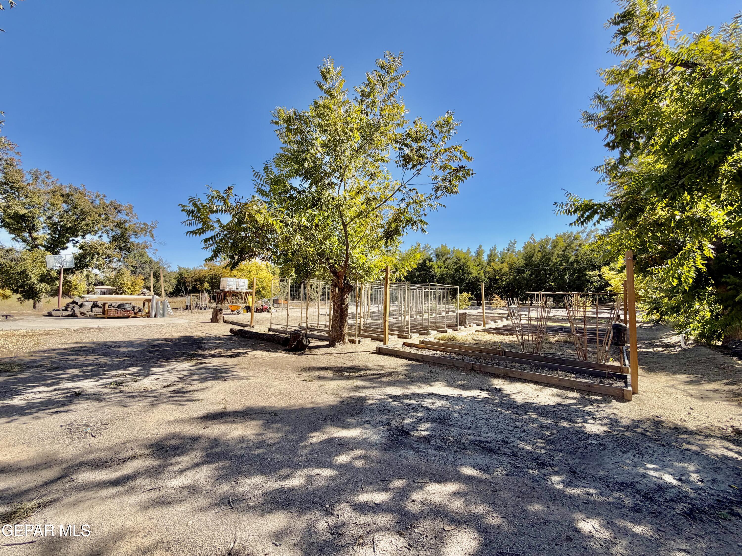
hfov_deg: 102.1
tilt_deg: +3.2
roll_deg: -1.3
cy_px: 278
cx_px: 371
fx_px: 300
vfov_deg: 85.7
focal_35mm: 14
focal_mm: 2.22
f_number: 2.2
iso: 32
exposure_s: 1/770
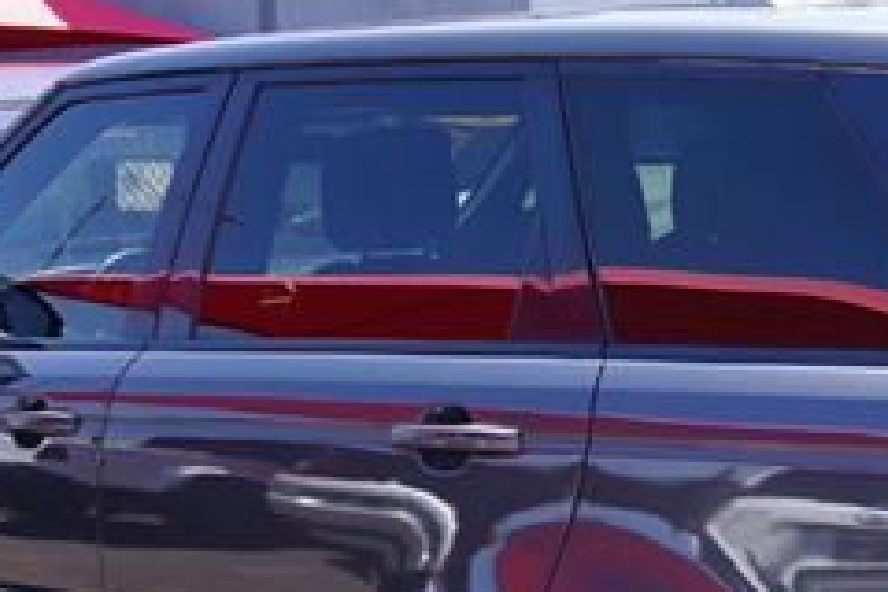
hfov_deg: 25.2
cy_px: 662
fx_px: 1973
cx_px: 629
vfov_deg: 16.5
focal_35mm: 80
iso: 100
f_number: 8
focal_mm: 20
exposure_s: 1/80
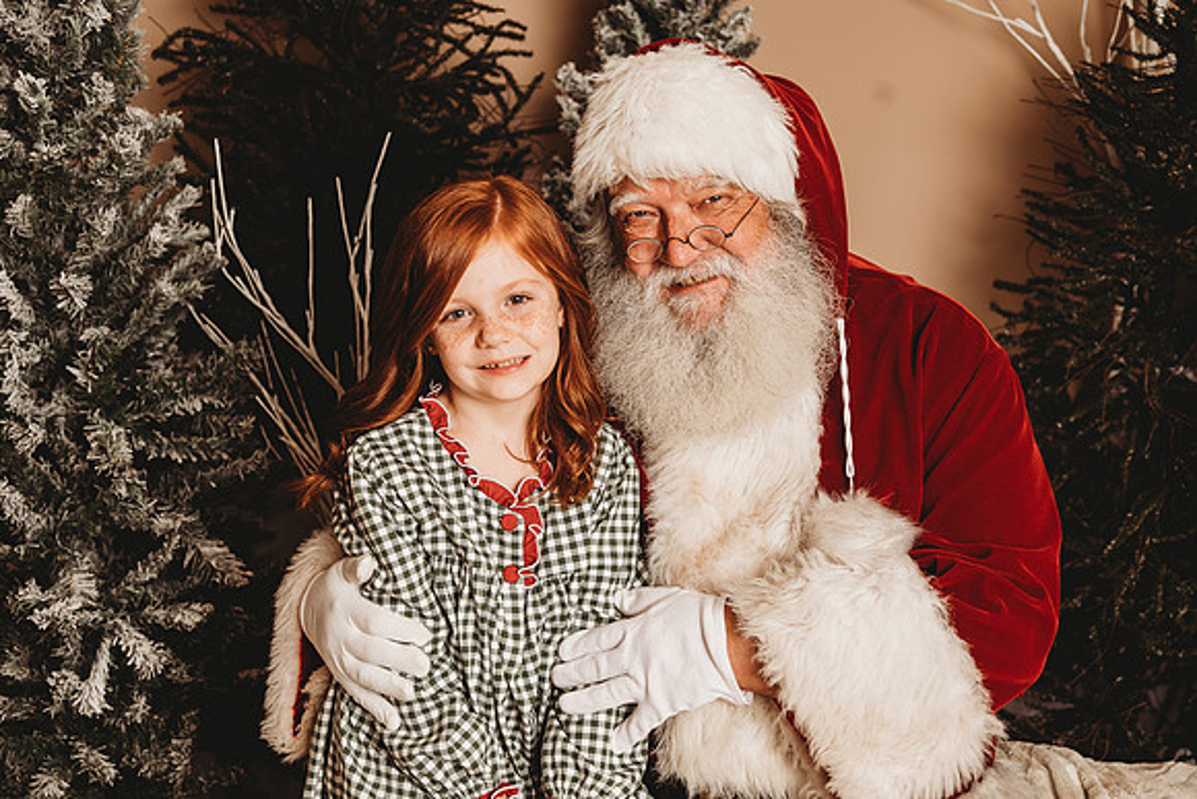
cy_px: 400
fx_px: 1530
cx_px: 598
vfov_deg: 29.3
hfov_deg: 42.7
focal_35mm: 46
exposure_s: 1/160
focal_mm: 46
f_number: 4
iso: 100
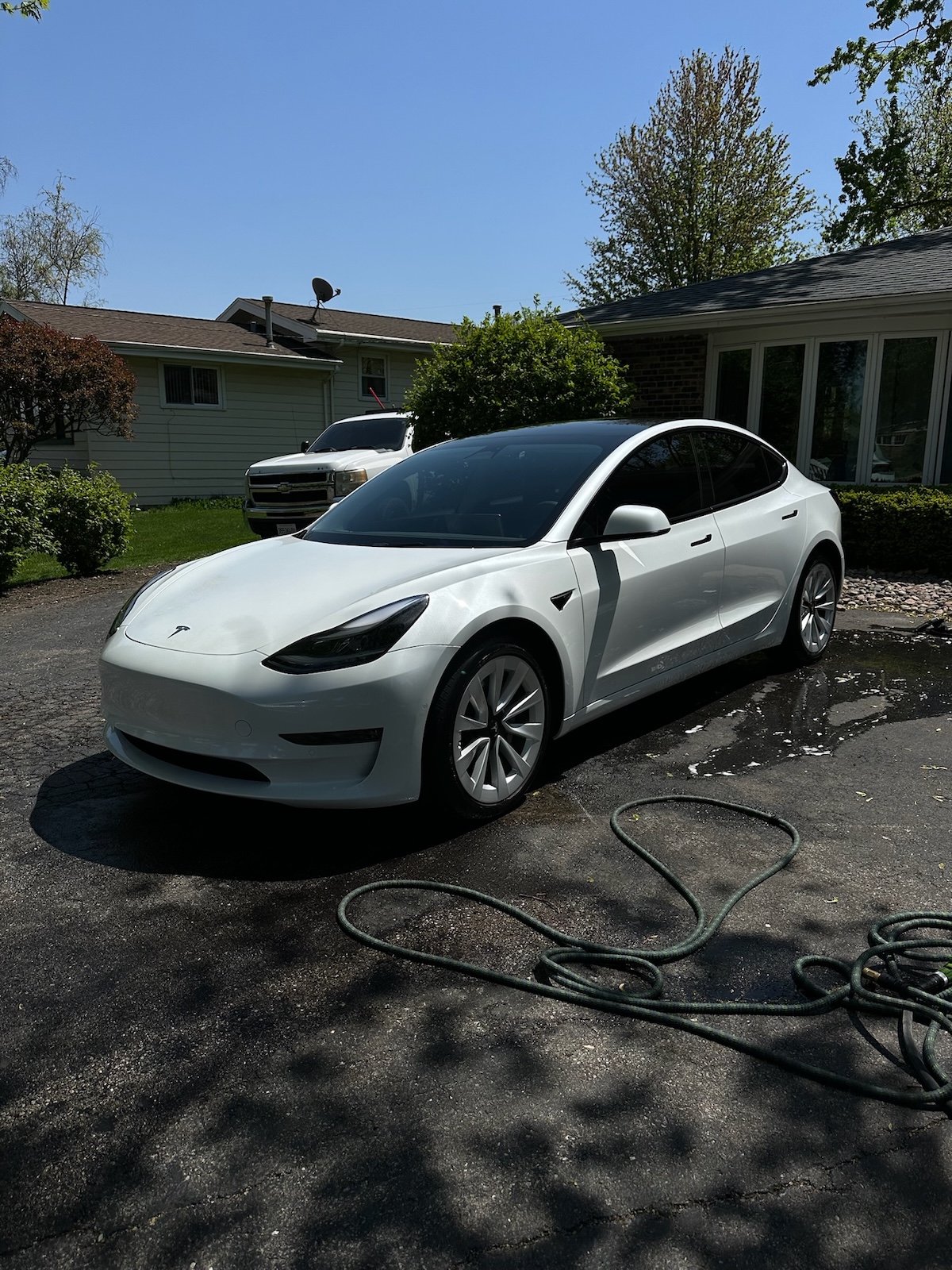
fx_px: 880
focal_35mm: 24
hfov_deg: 56.8
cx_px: 476
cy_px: 635
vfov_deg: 71.6
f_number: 1.78
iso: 80
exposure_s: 1/12048
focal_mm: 6.86
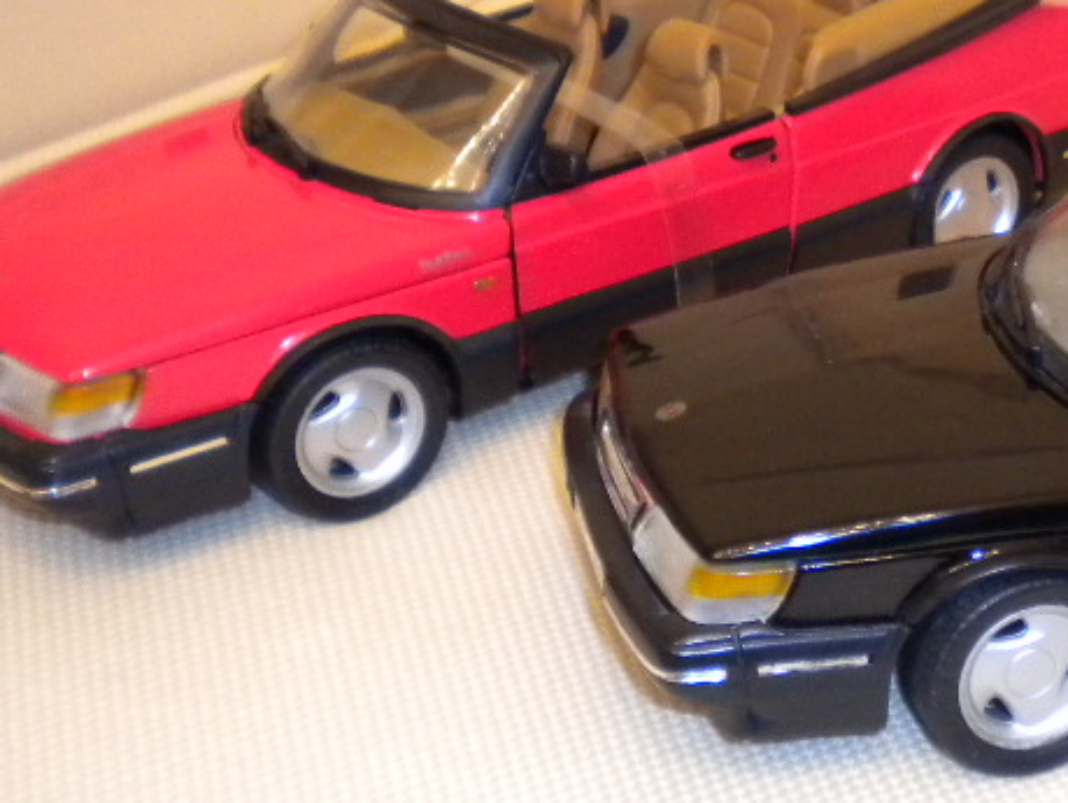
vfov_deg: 18.8
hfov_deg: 24.2
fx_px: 2408
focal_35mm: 78
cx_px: 987
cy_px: 242
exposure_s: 1/30
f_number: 3.1
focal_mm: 6.3
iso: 400
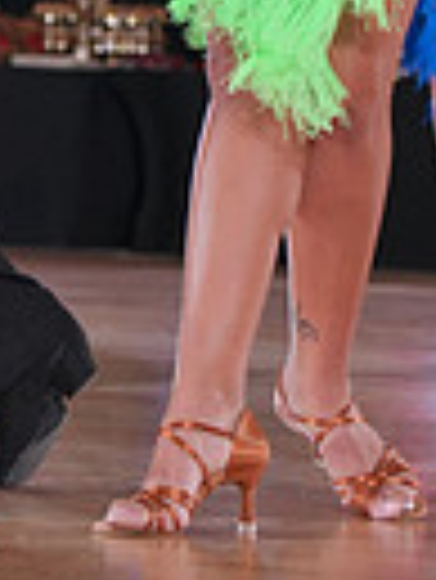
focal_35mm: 233
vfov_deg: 8.4
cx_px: 124
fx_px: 3906
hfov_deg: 6.4
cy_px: -211
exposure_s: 1/400
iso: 1000
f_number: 2.8
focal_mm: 54
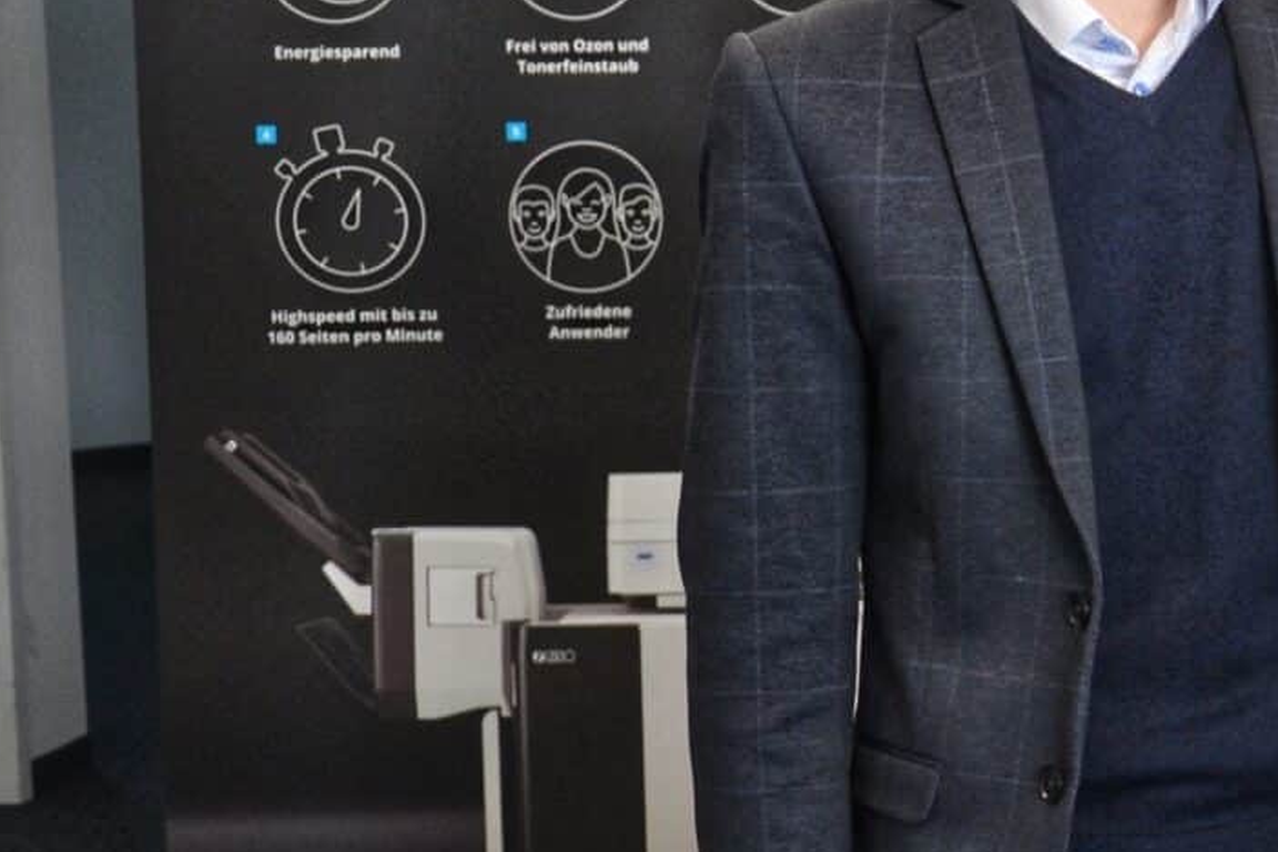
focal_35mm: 109
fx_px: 3886
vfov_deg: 12.5
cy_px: 270
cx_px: 1660
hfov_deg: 17.5
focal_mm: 25
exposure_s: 1/60
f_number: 4
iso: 500
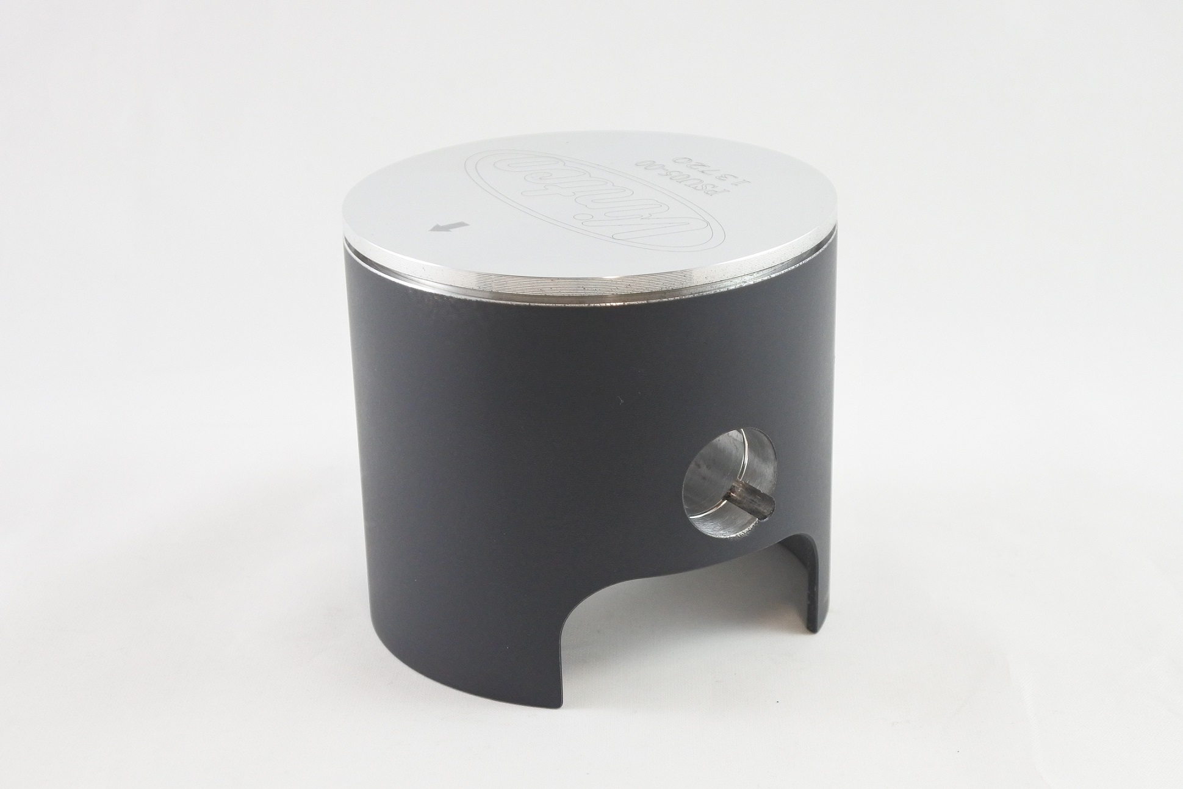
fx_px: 1709
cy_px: 394
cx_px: 592
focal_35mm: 52
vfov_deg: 26.0
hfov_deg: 38.2
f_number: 4.5
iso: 720
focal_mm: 19.3
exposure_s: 1/125
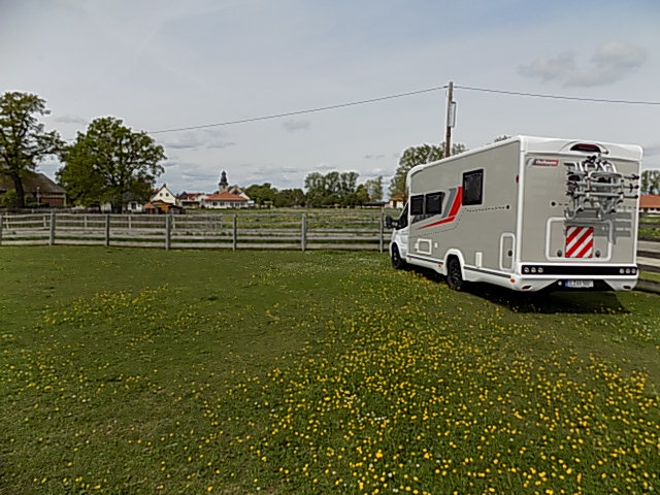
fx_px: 439
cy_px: 248
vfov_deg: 58.9
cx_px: 330
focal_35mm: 23
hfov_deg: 73.9
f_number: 3.1
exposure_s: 1/1500
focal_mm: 4
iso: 80
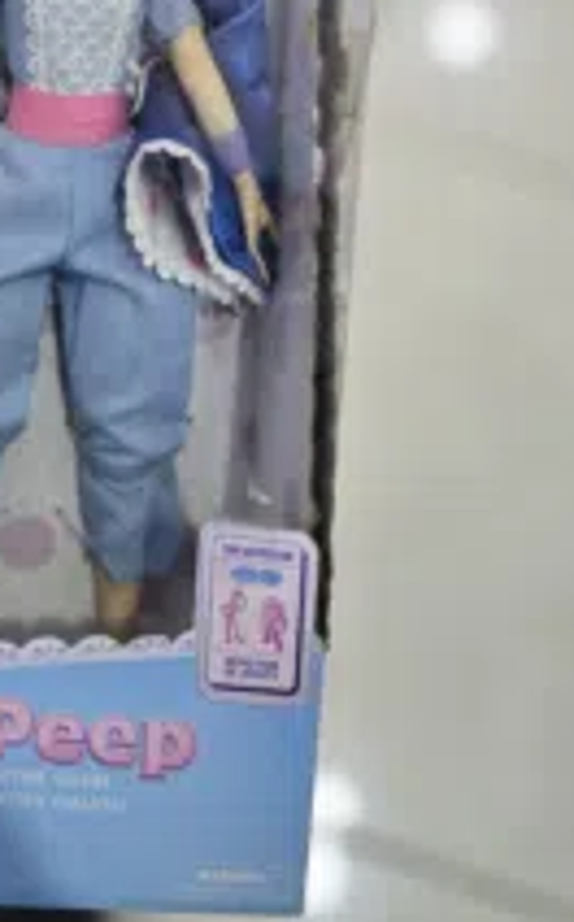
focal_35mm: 46
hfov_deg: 26.7
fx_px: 1154
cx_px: 30
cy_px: 130
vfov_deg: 40.9
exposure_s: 1/100
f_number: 1.7
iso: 100
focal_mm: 6.3
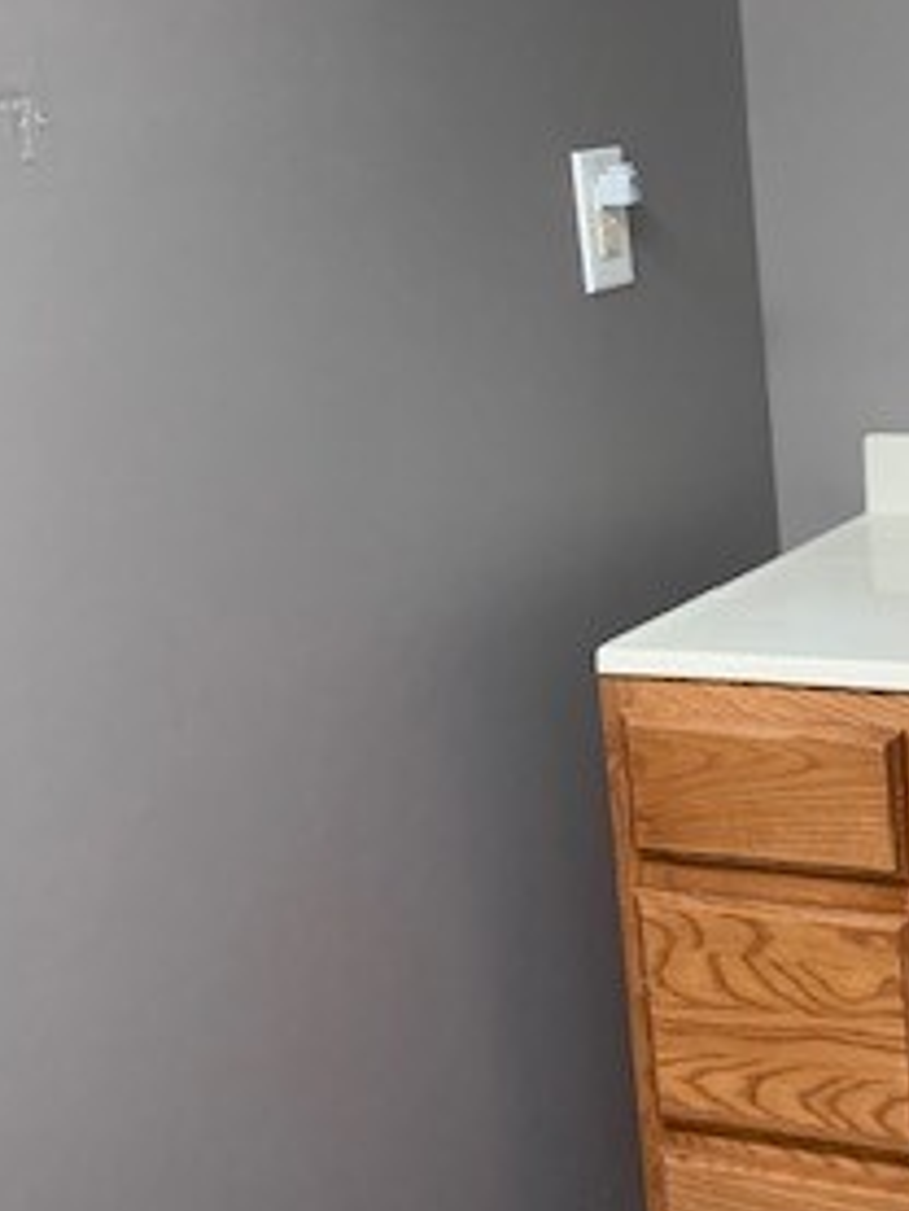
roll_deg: +4.2
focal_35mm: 60
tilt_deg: -12.7
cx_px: 892
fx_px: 2099
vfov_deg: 32.2
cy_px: 581
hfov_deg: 23.5
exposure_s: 1/60
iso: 250
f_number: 1.8
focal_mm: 4.25
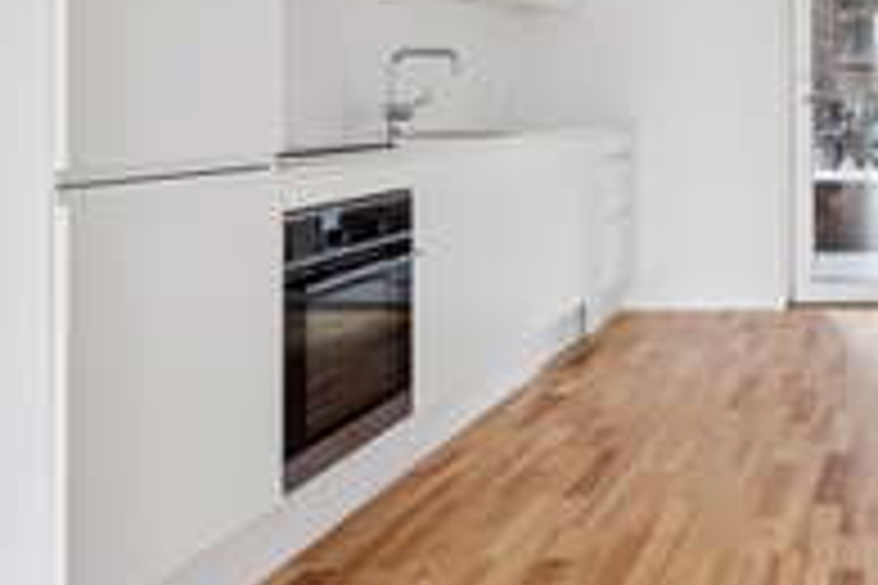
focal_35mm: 43
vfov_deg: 30.3
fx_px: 1049
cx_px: 928
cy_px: 99
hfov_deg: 38.8
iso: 800
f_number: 5.6
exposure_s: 1/8
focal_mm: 13.2
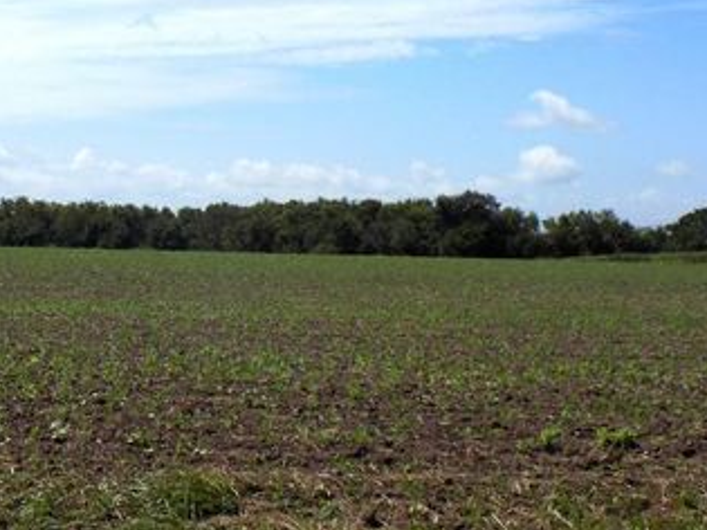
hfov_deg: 26.4
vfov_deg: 20.1
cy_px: 201
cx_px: 198
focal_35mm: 73
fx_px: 1490
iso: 80
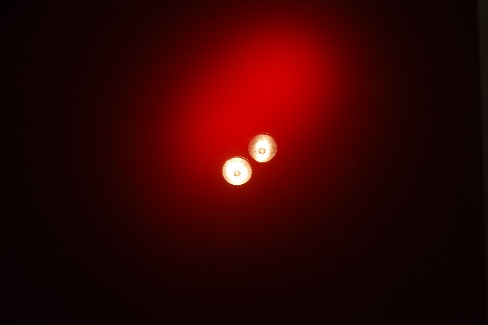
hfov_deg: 53.2
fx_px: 488
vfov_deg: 36.8
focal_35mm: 36
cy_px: 162
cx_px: 244
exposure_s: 1/250
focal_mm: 24
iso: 200
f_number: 8
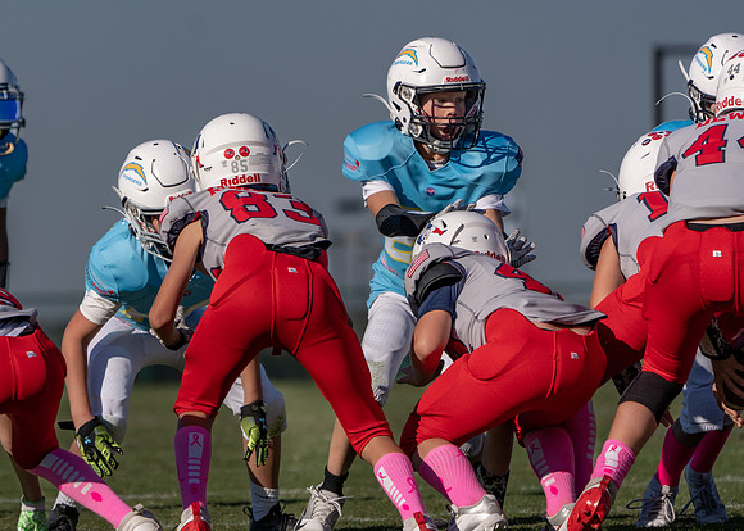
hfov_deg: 4.3
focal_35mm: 466
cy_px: 277
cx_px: 184
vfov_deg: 3.1
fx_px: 9851
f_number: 5.6
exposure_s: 1/3200
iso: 250
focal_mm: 315
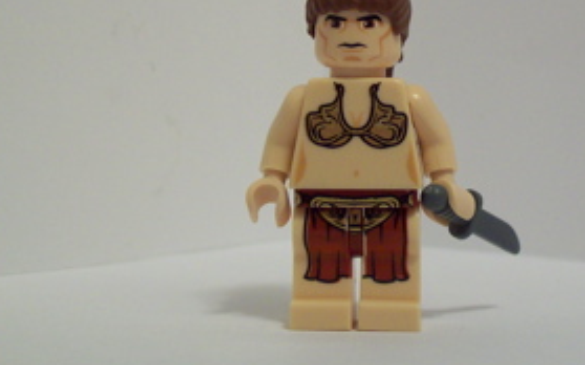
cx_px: 392
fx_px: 1354
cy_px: 72
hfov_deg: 24.3
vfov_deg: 15.2
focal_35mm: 85
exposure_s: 1/8
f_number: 3.4
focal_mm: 9.4
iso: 176
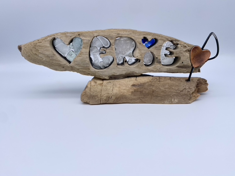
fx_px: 190
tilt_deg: -19.1
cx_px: 125
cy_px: 84
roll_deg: +1.7
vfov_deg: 49.7
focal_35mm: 28
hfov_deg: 63.4
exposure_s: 1/1247
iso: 32
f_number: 1.6
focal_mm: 4.2
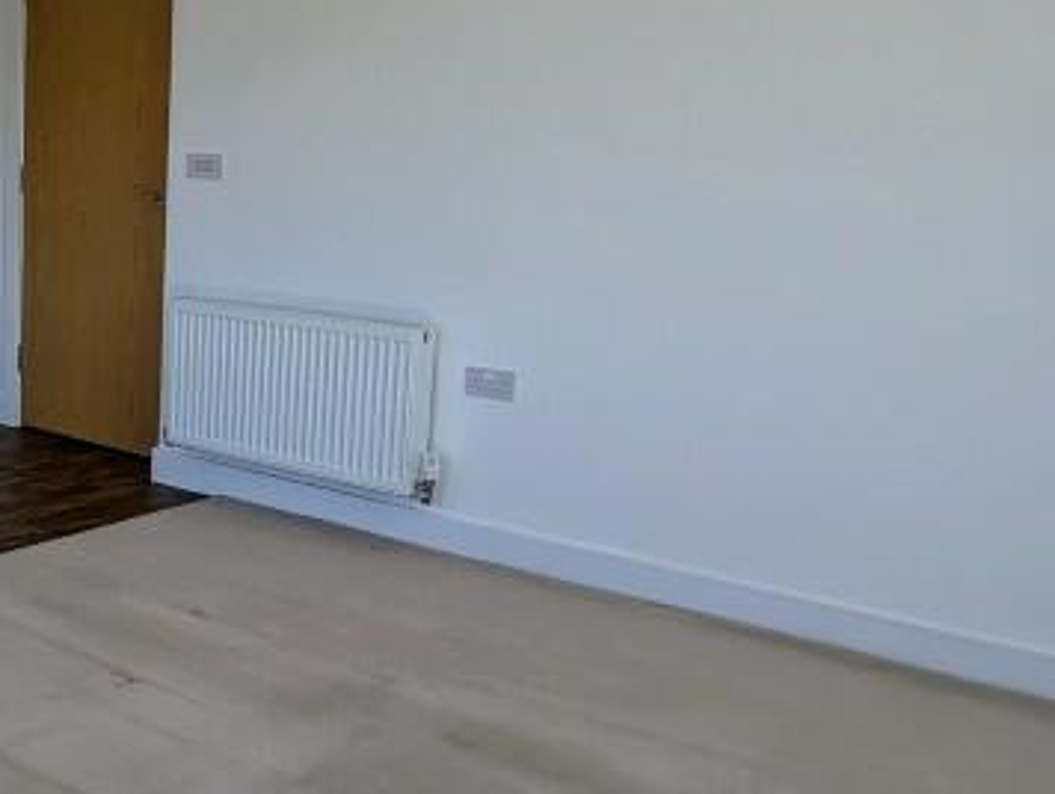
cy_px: 372
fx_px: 1404
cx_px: -175
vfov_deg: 31.6
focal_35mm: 46
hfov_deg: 34.1
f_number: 2.2
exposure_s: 1/590
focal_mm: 2.35
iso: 44
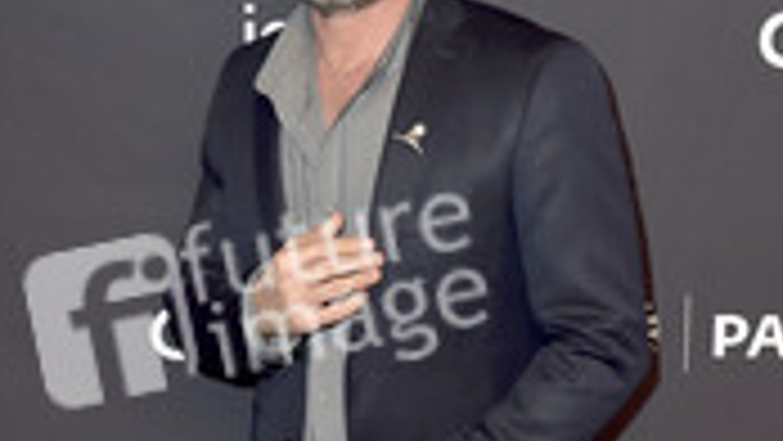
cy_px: 526
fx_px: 2098
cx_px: 389
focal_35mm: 101
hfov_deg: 21.1
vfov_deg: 11.8
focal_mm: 42
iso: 250
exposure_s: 1/250
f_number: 6.3
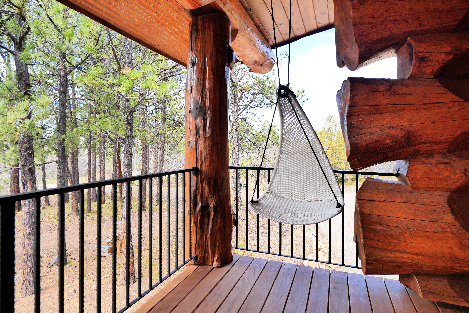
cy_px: 156
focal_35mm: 18
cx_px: 234
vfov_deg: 67.4
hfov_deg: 90.0
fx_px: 234
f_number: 3.2
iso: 800
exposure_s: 1/400
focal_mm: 9
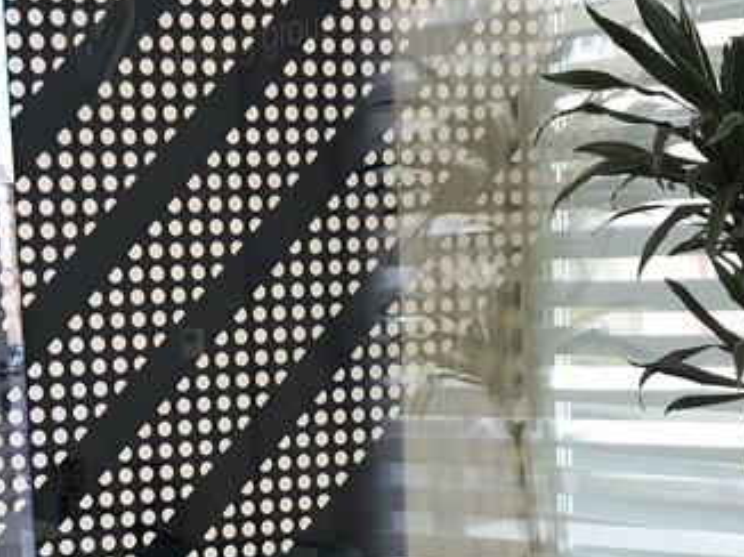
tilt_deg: -8.2
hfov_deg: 22.2
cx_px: 281
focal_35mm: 88
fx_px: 1890
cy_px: 548
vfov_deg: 16.4
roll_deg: +2.0
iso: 40
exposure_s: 1/100
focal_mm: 3.99
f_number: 1.8
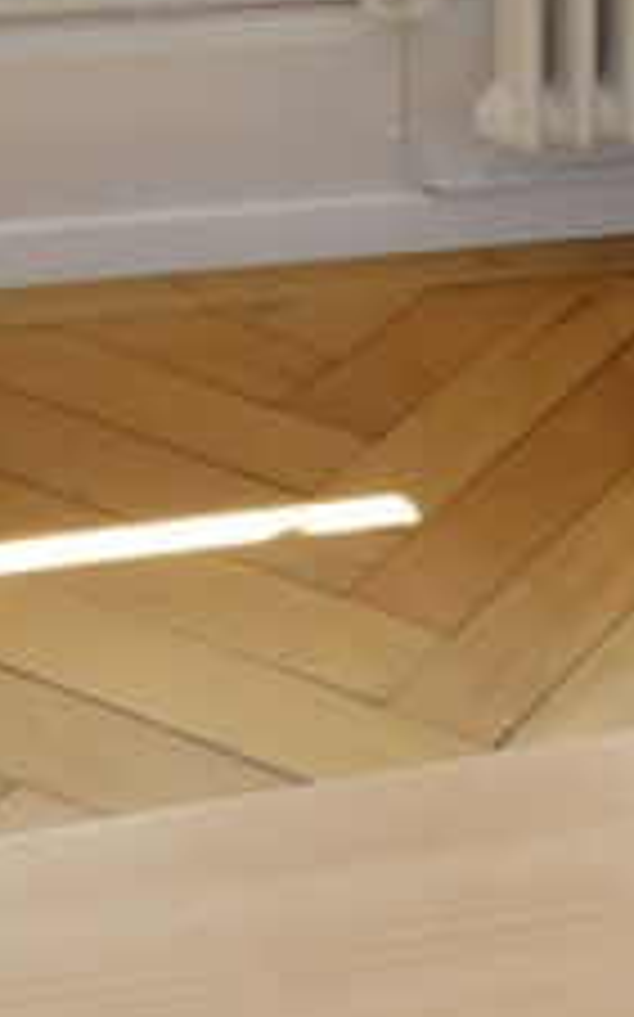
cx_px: 1088
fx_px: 2491
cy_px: 864
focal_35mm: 90
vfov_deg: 22.6
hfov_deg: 13.3
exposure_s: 1/60
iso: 200
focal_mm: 4.3
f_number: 3.3
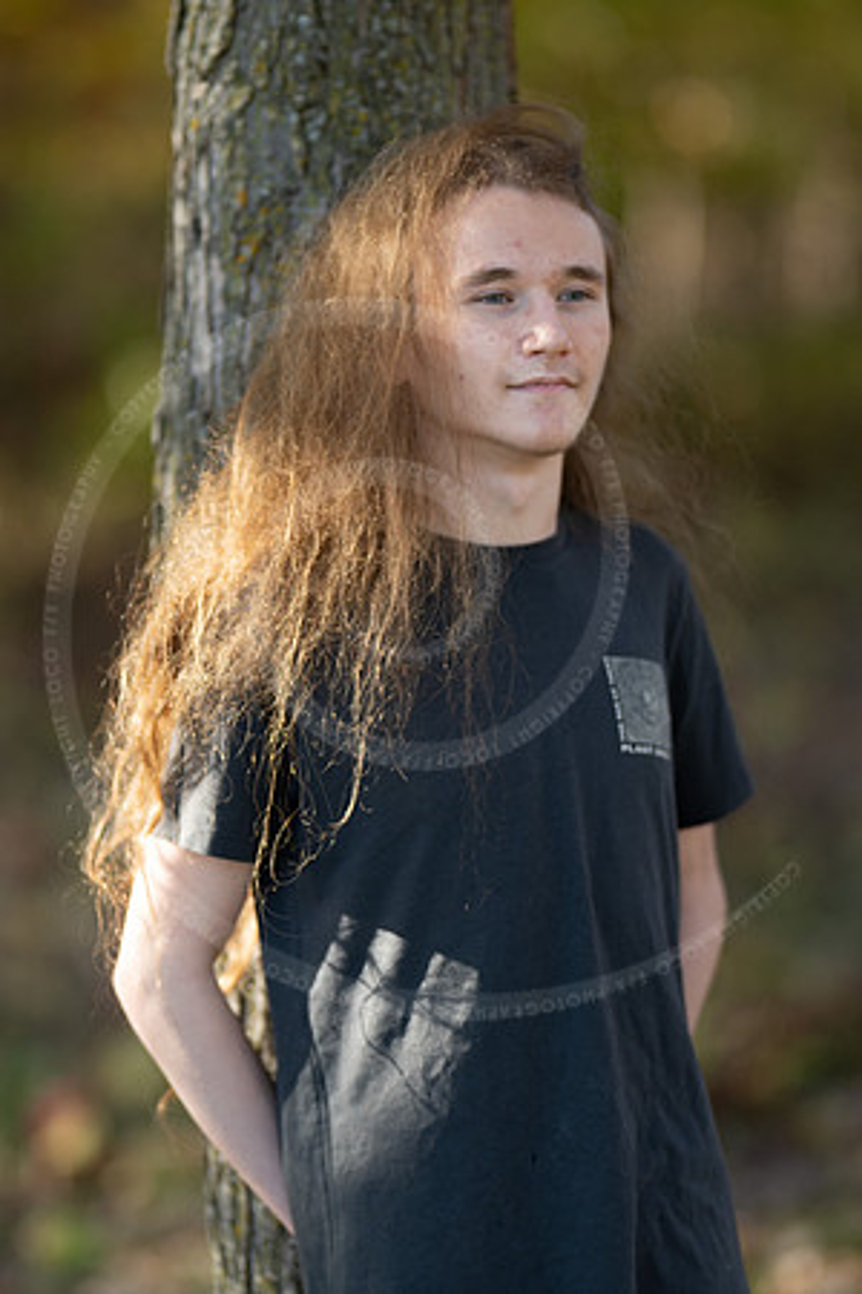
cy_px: 647
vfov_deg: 16.1
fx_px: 4561
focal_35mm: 127
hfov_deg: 10.8
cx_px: 431
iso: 80
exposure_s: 1/1000
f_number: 1.2
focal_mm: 85
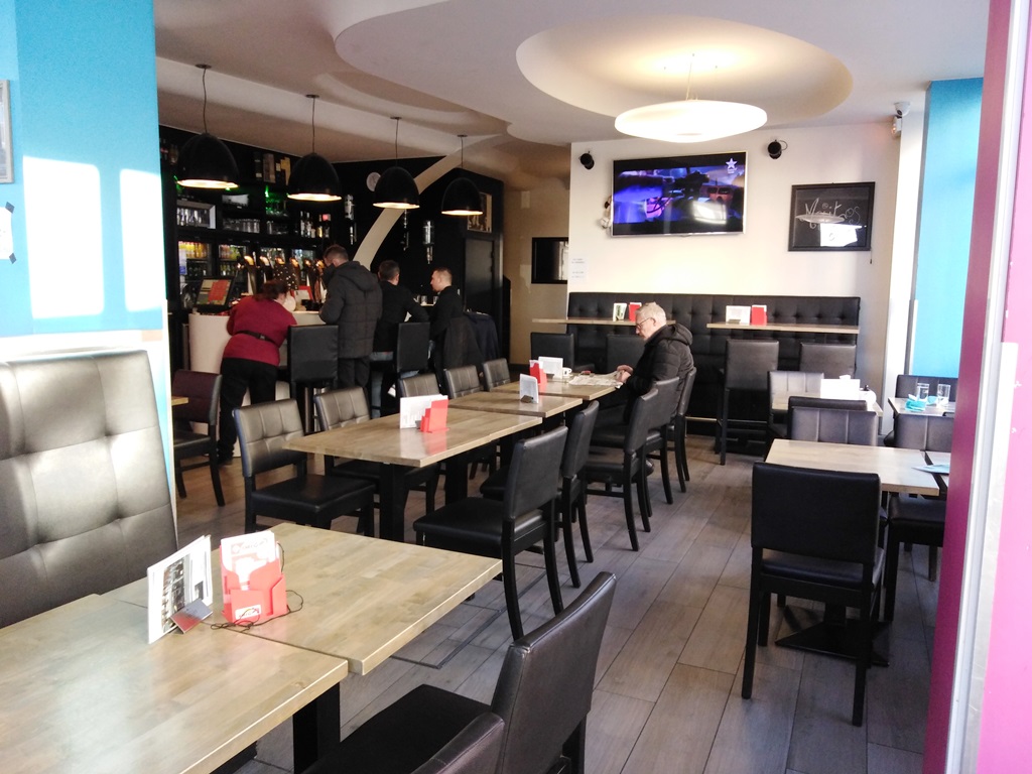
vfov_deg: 53.1
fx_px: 775
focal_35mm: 26
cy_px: 387
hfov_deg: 67.3
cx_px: 516
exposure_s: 1/29.8
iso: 259
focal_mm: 3.46
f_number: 2.2
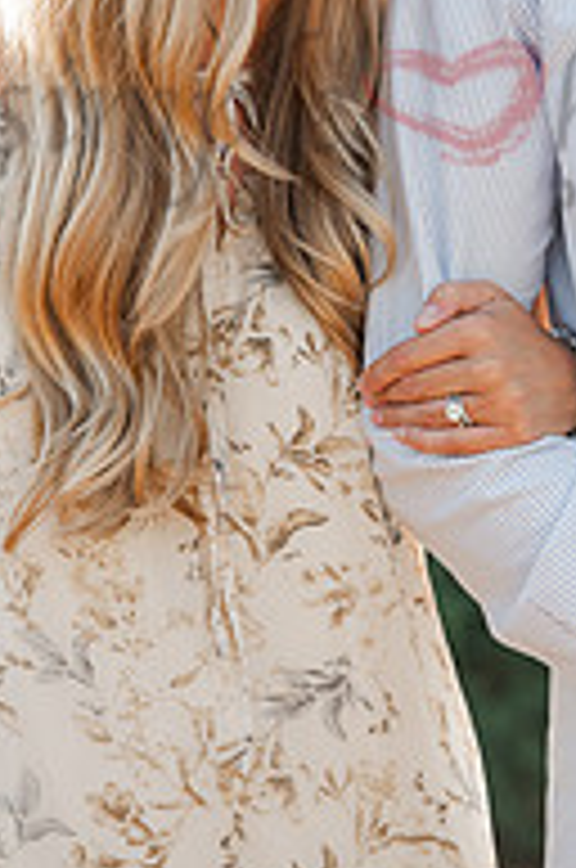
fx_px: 9562
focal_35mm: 397
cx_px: 486
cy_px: 103
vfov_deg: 5.2
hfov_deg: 3.4
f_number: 4
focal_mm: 170
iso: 400
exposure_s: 1/500
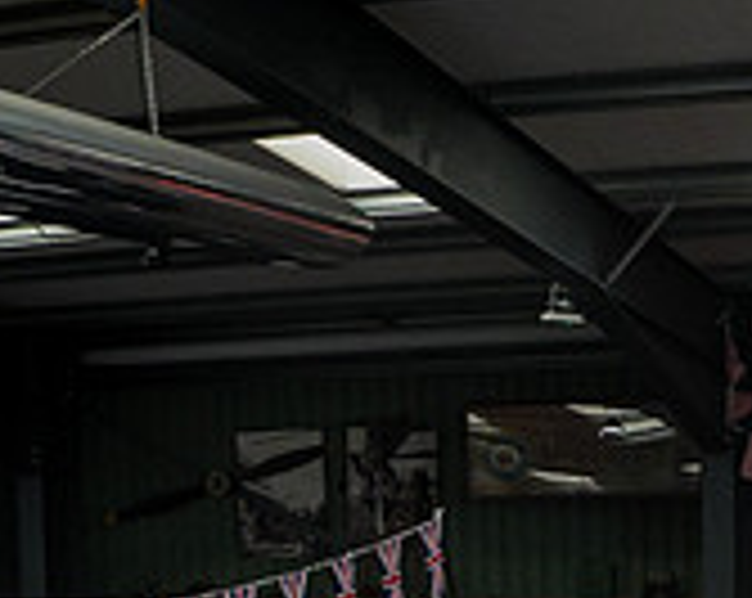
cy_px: 850
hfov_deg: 19.3
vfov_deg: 14.6
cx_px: 504
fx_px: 2200
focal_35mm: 99
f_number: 3.5
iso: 800
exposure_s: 1/200
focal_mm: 13
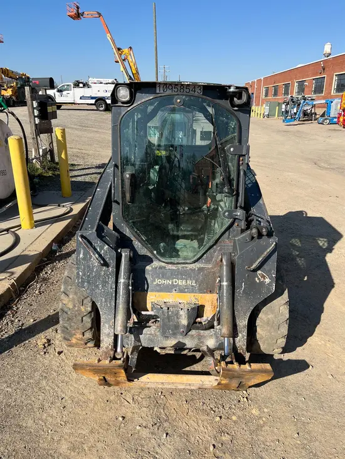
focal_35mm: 26
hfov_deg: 53.1
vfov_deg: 67.3
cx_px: 172
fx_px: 345
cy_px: 230
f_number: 1.6
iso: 50
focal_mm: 5.1
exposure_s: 1/3215
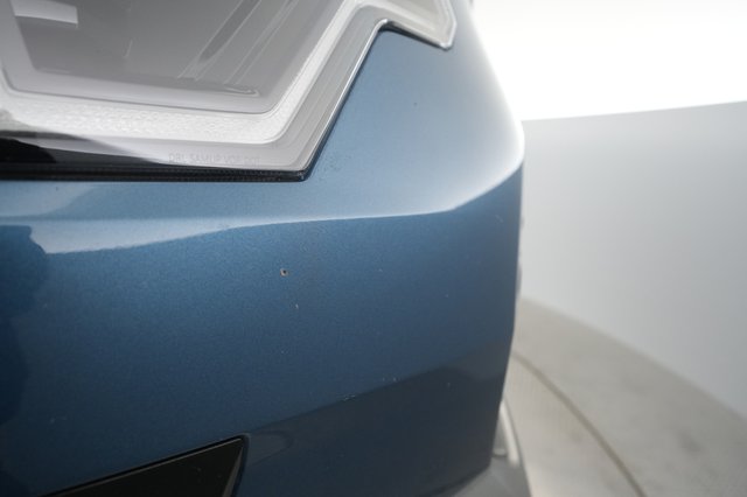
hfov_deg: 71.5
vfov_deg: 51.2
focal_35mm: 25
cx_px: 374
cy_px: 248
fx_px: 518
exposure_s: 1/100
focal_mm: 25
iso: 2500
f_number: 4.5
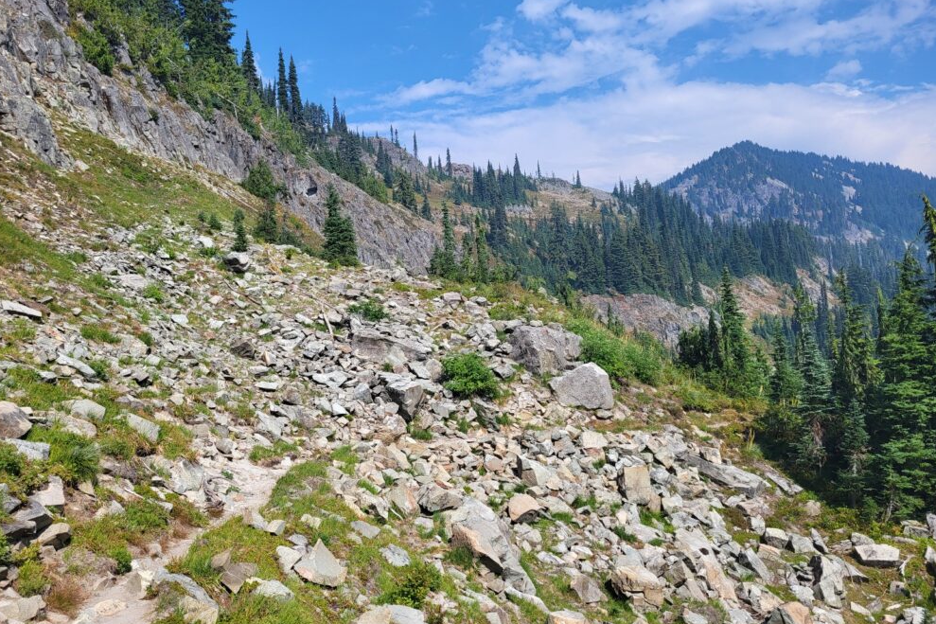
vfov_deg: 46.3
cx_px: 461
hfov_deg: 65.5
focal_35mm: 28
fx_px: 728
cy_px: 278
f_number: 1.8
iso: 40
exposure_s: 1/2500
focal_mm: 5.4
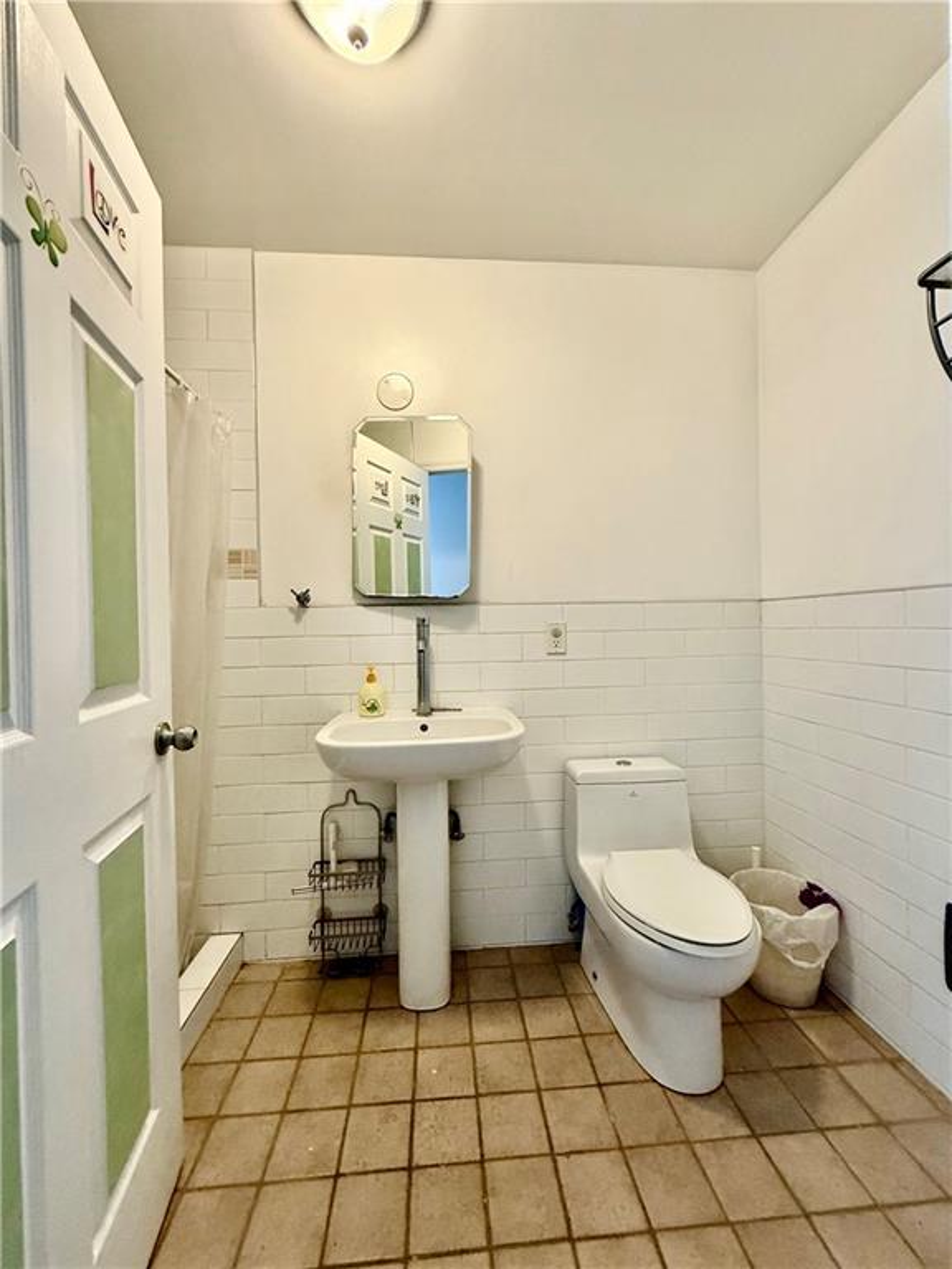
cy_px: 634
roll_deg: +0.1
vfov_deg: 102.1
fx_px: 513
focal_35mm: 14
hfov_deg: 85.7
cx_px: 476
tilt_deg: +0.4
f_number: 2.2
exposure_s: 1/60
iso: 250
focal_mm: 2.22
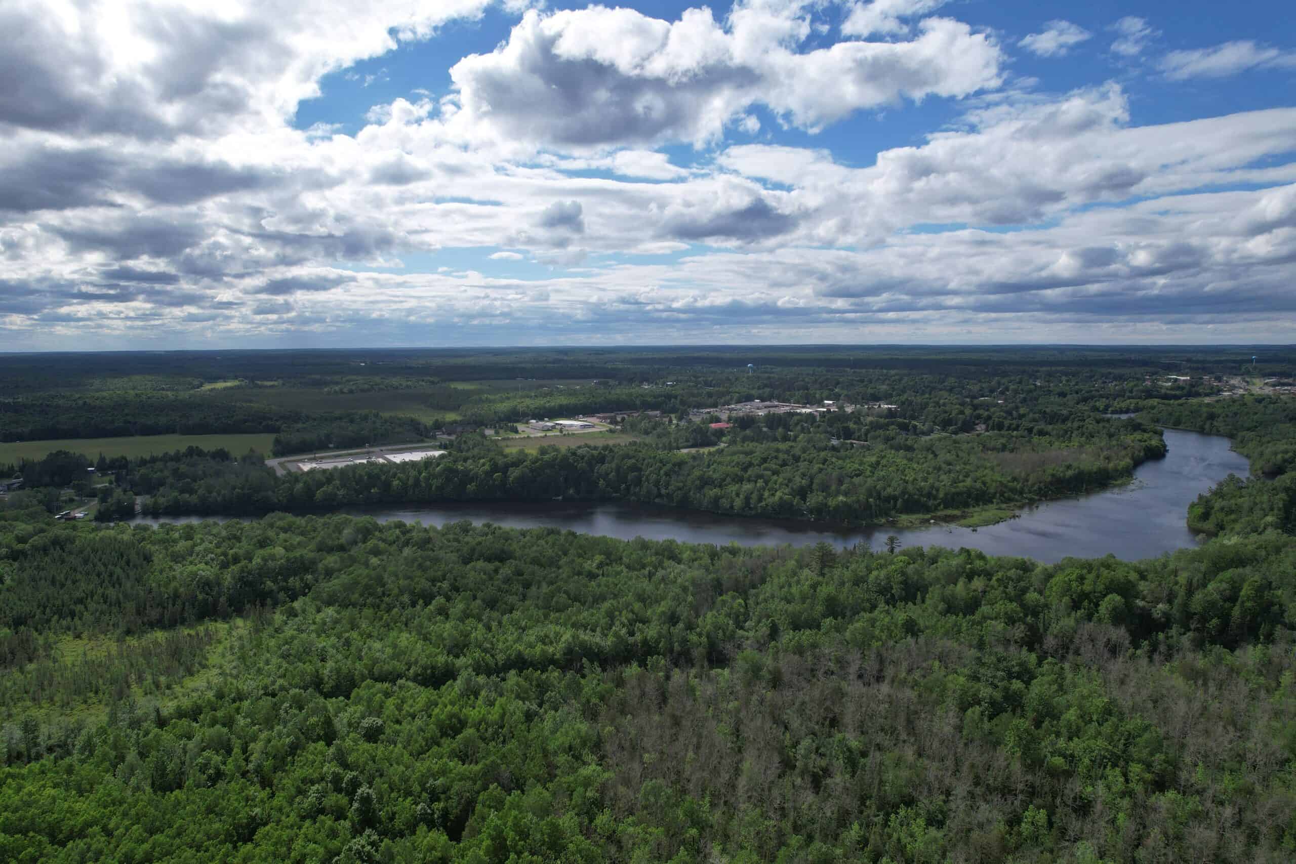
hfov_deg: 78.6
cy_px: 432
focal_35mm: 22
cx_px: 648
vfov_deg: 57.2
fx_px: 792
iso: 100
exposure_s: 1/3200
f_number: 2.8
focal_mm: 8.38
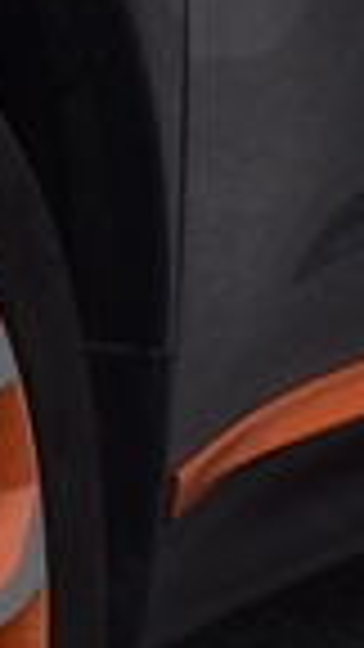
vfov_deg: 4.5
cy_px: -796
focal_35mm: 476
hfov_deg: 2.5
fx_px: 8165
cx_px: -849
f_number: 8
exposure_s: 1/500
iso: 200
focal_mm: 27
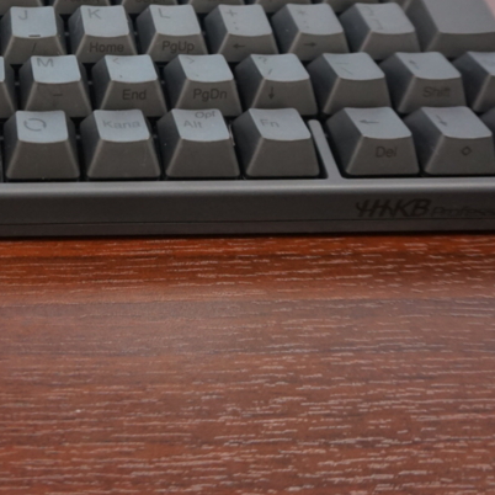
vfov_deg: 31.9
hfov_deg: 30.0
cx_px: -28
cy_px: 96
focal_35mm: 52
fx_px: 841
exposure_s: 1/60
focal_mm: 16
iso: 800
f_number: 4
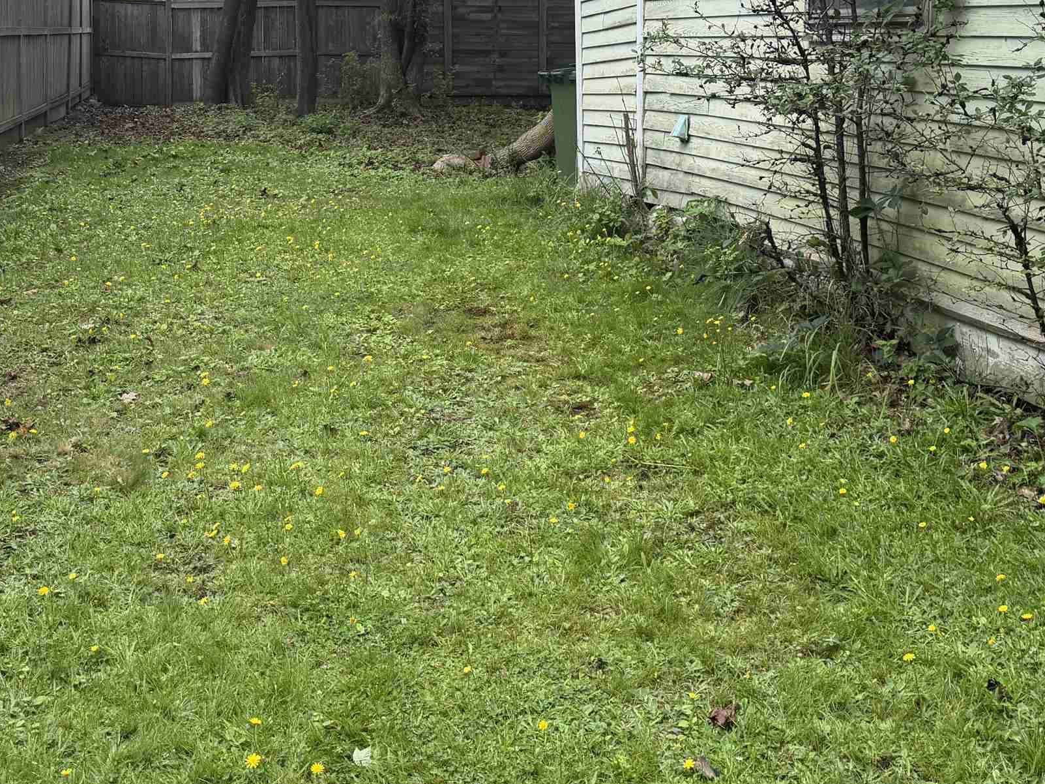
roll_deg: +0.7
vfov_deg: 30.1
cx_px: 423
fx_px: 1389
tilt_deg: -1.8
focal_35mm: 46
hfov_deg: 41.1
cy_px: 73
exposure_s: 1/2232
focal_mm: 6.76
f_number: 1.78
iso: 100
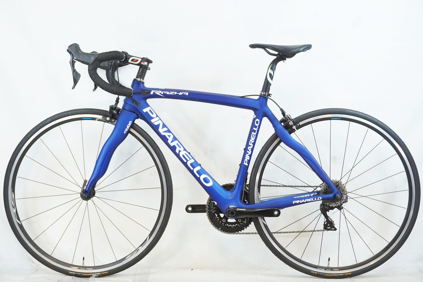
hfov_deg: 34.2
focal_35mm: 58
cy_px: 141
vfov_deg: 23.2
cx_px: 212
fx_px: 687
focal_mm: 39
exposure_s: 1/40
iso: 800
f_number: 6.3
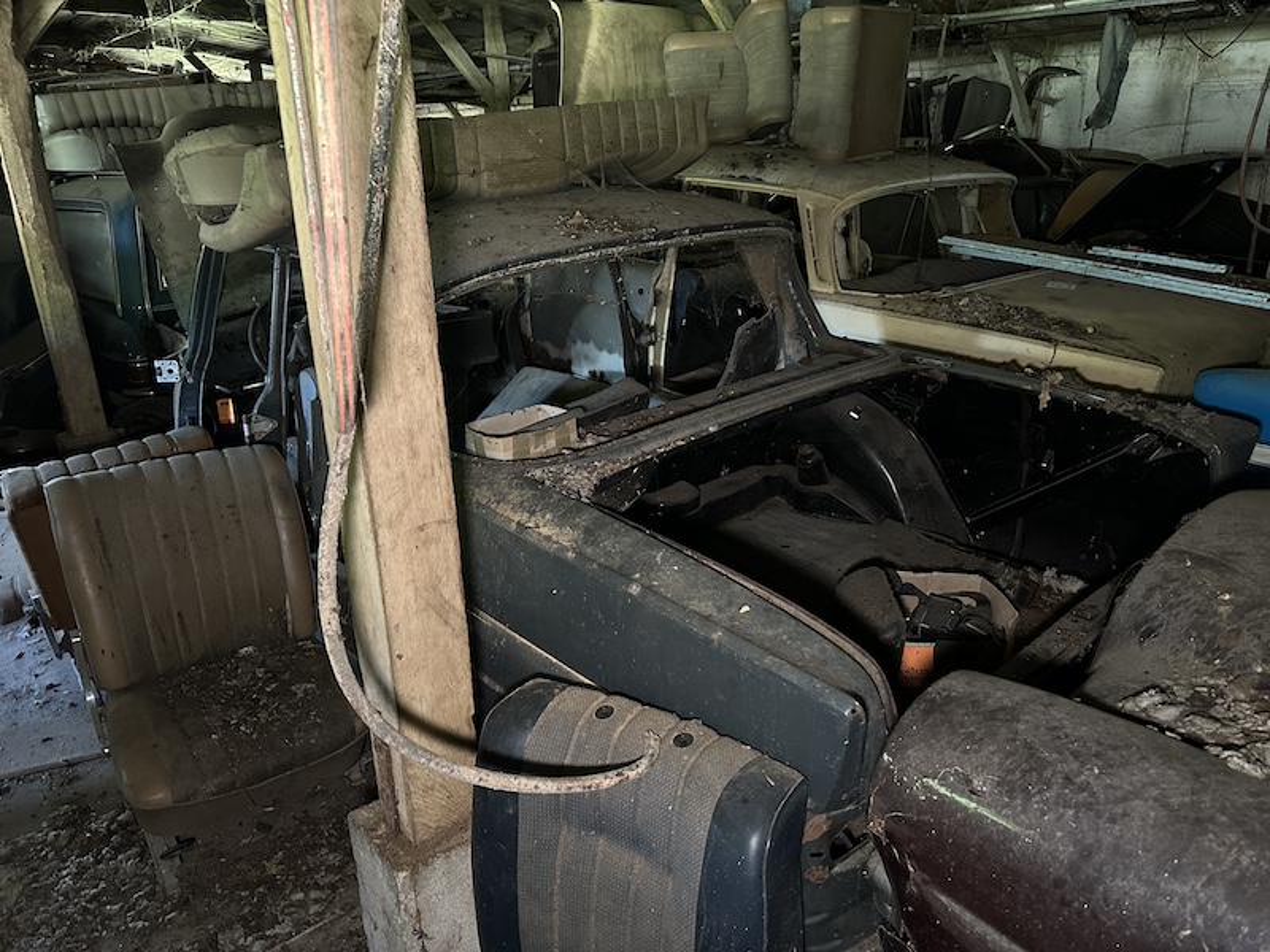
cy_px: 476
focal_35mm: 24
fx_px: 881
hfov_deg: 71.6
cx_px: 635
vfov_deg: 56.8
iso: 1600
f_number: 1.78
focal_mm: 6.86
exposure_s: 1/30
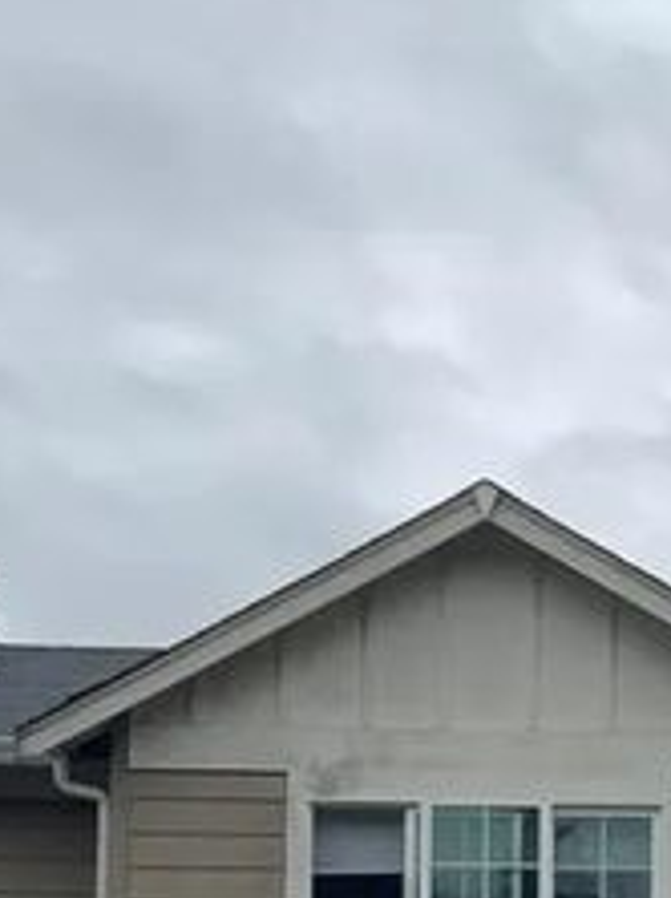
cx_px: 946
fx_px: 3470
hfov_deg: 10.7
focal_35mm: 134
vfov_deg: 14.2
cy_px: 1137
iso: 16
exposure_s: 1/719
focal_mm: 3
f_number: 1.8
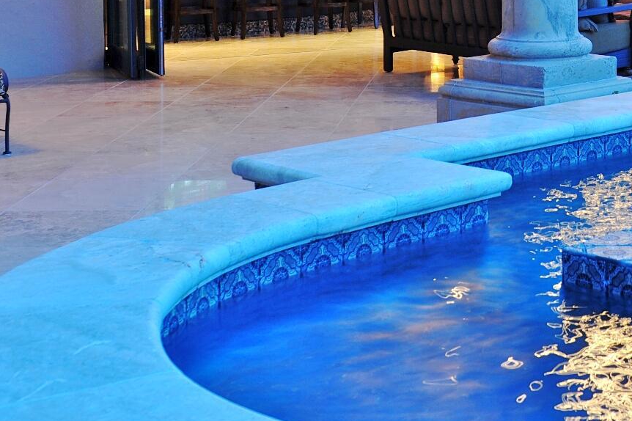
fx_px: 1386
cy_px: -83
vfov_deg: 16.5
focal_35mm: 79
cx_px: 556
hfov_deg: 25.0
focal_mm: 32
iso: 250
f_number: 6.3
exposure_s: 1/1.3
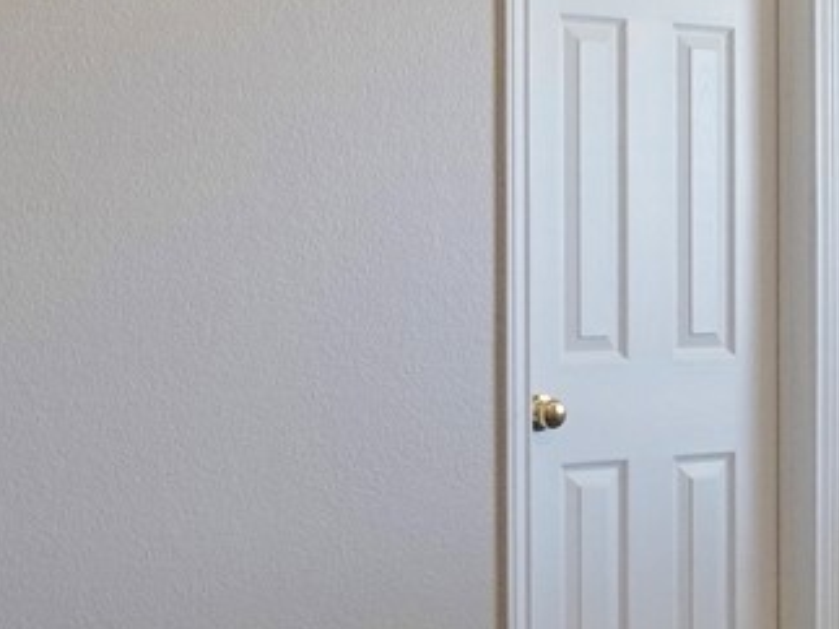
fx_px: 2350
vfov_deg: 15.2
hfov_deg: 19.2
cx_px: 979
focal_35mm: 97
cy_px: 270
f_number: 6.3
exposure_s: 1/15
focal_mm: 10
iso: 500
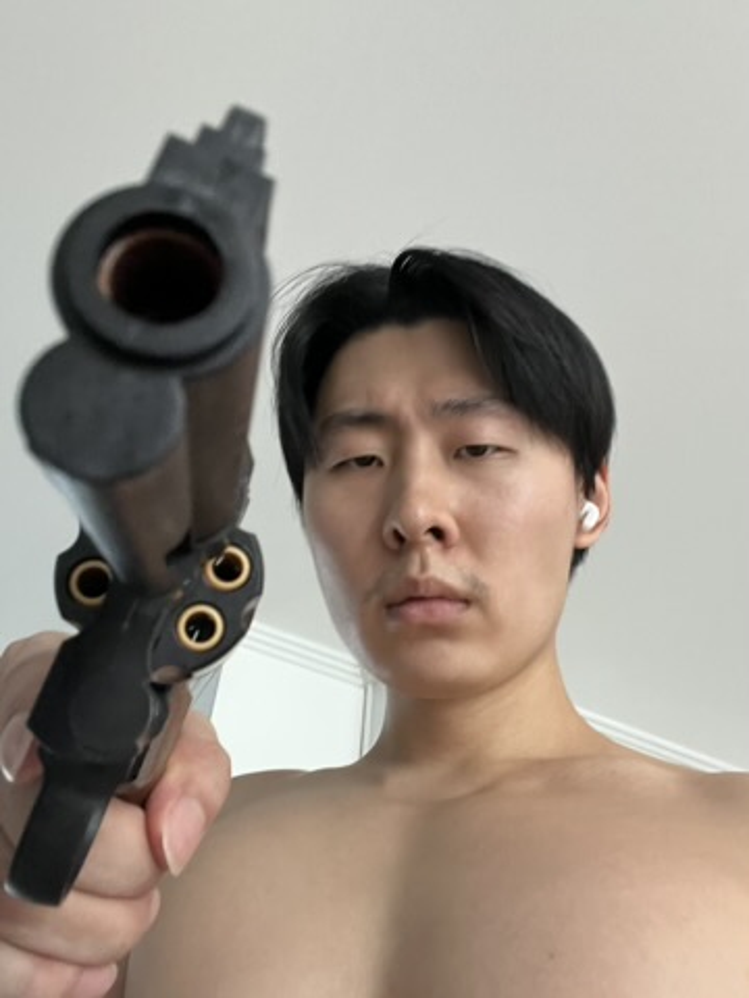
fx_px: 865
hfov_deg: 46.8
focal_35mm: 30
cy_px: 499
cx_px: 374
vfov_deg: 60.0
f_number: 2.2
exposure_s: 1/40
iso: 320
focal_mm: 2.71
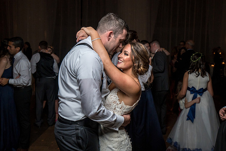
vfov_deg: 29.9
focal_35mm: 45
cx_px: 117
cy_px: 63
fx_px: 281
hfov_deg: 43.8
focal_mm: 35
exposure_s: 1/200
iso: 2000
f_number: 4
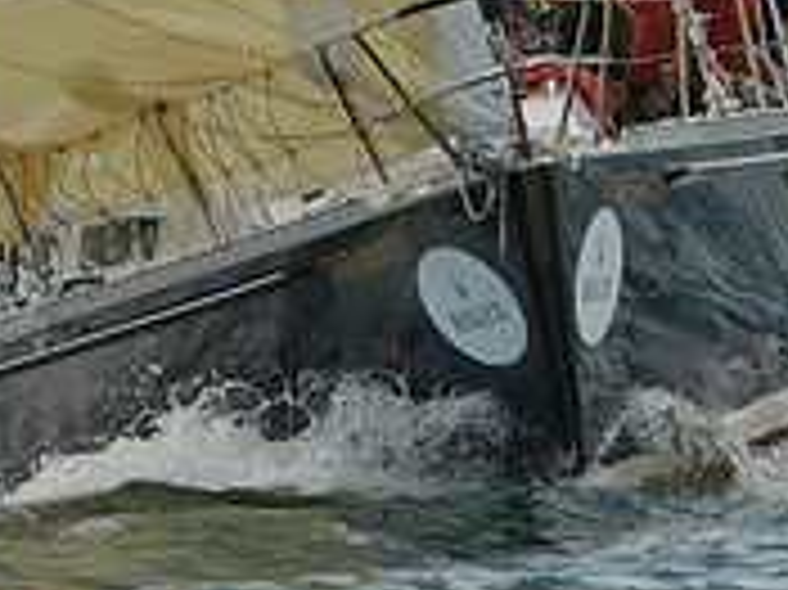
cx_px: 464
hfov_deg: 2.1
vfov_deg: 1.6
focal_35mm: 955
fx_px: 21725
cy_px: 160
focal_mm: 300
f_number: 5.6
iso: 200
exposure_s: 1/800
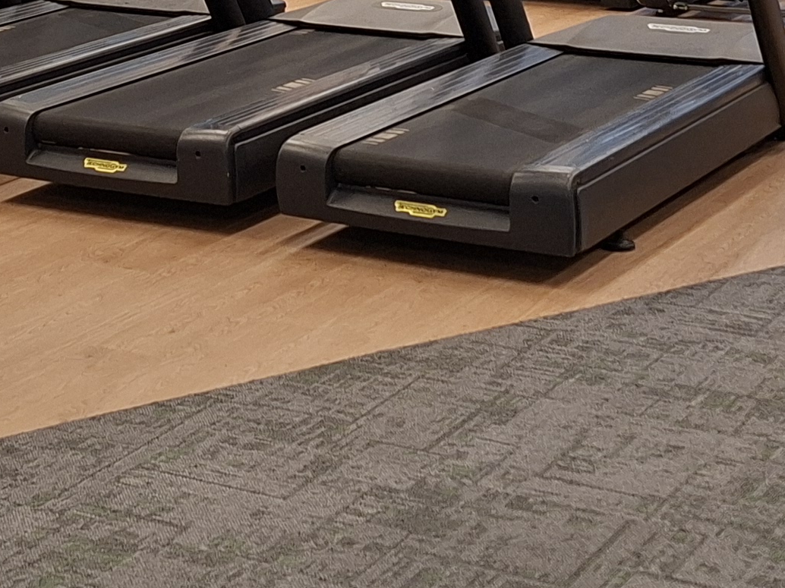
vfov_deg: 15.8
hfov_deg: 21.8
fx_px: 2018
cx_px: 197
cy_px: -175
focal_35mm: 89
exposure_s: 1/100
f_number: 1.8
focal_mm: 5.54
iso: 125
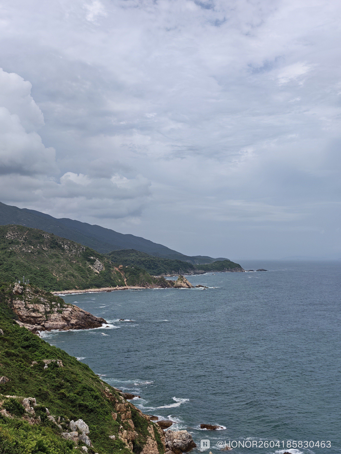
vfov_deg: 39.7
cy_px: 227
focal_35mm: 48
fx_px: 630
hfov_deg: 30.3
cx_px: 170
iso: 50
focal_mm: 6.12
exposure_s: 1/1200
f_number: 1.9
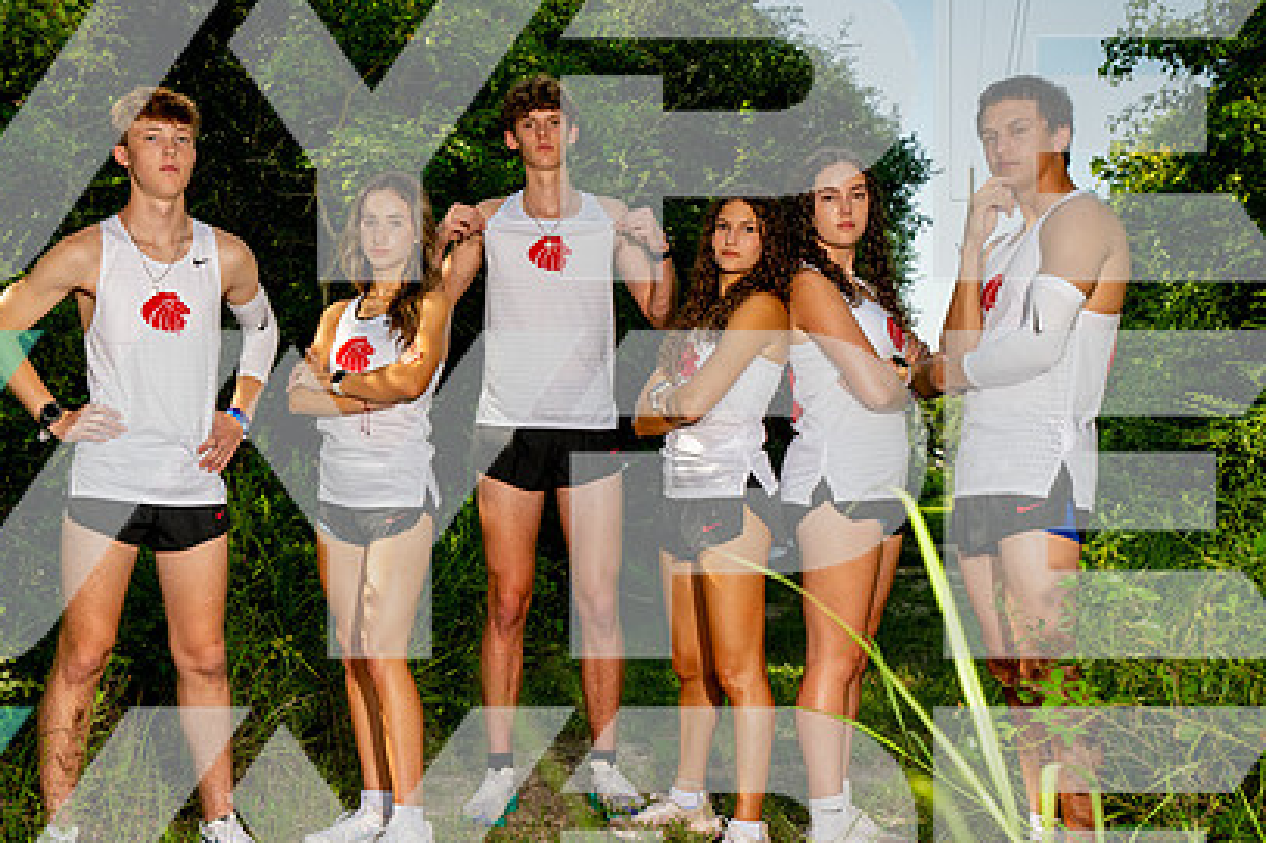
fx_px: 1933
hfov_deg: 36.1
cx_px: 494
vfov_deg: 24.6
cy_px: 496
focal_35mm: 55
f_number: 7.1
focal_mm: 35
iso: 250
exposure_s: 1/320
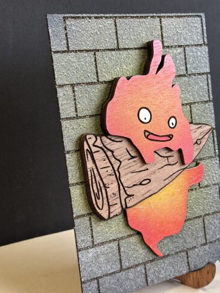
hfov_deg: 27.5
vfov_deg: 36.2
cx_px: 115
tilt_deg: -22.8
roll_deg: -4.1
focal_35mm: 53
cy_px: 137
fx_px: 449
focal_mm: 6.86
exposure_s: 1/100
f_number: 1.78
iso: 100
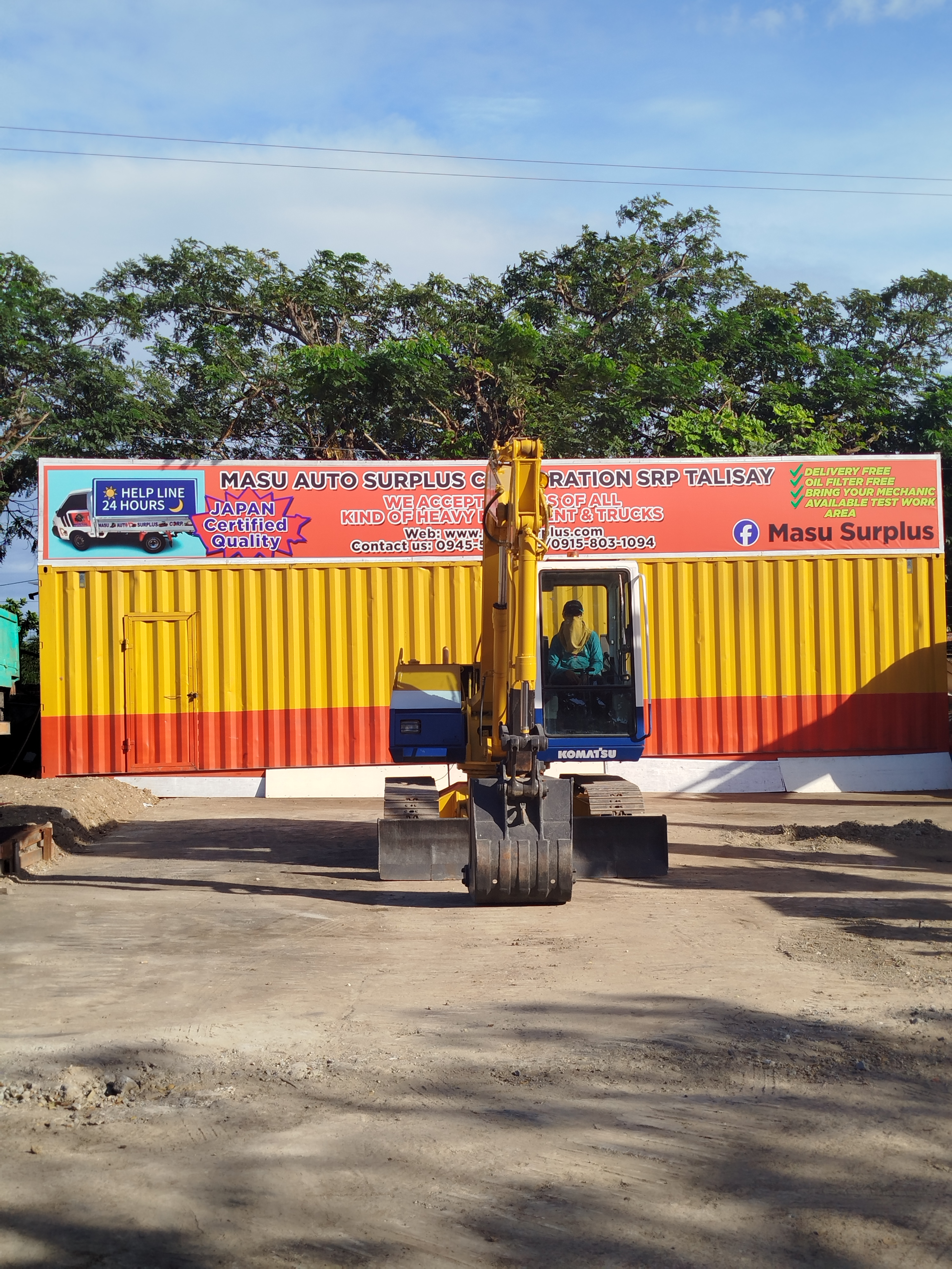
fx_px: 1503
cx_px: 476
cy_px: 634
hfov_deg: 35.1
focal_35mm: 41
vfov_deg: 45.8
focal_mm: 5.31
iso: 50
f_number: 1.7
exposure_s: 1/989
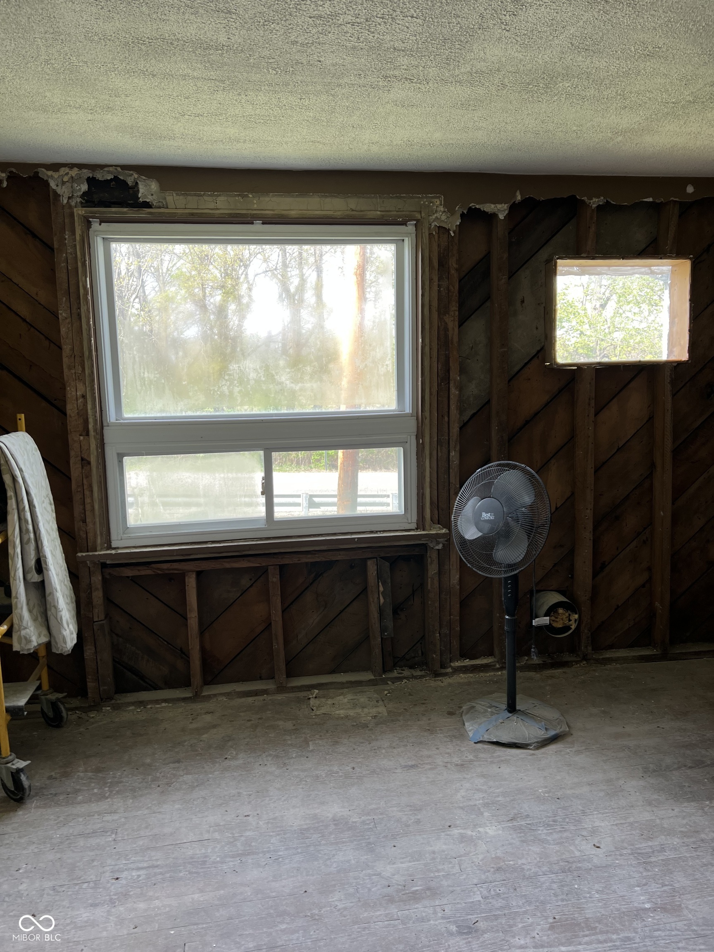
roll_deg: +2.0
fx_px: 715
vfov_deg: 67.3
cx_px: 357
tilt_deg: -5.7
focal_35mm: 26
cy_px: 476
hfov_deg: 53.1
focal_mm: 5.7
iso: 32
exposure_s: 1/123
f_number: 1.5
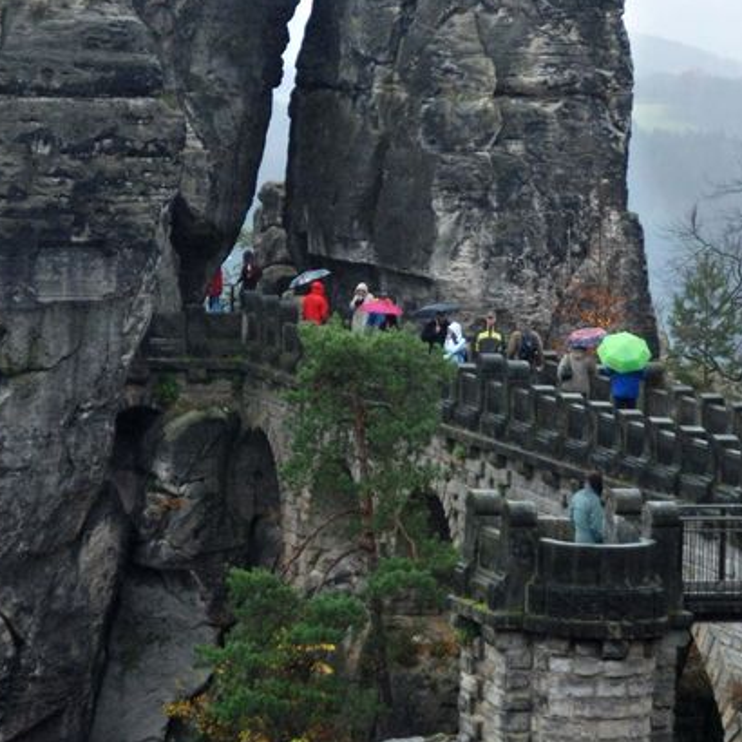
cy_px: 271
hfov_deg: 9.5
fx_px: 4486
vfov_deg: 9.4
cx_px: 315
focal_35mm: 185
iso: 400
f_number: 4
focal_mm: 66
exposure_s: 1/100
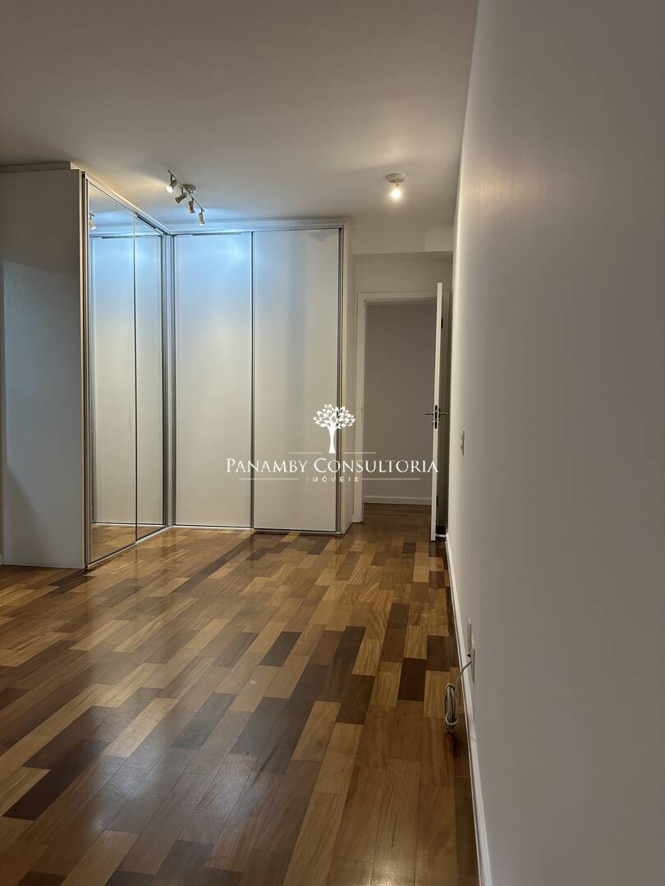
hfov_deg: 56.8
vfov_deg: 71.6
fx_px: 615
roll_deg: -1.6
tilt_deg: -2.6
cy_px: 443
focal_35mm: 24
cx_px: 332
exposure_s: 1/60
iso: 160
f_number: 1.78
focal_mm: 6.86
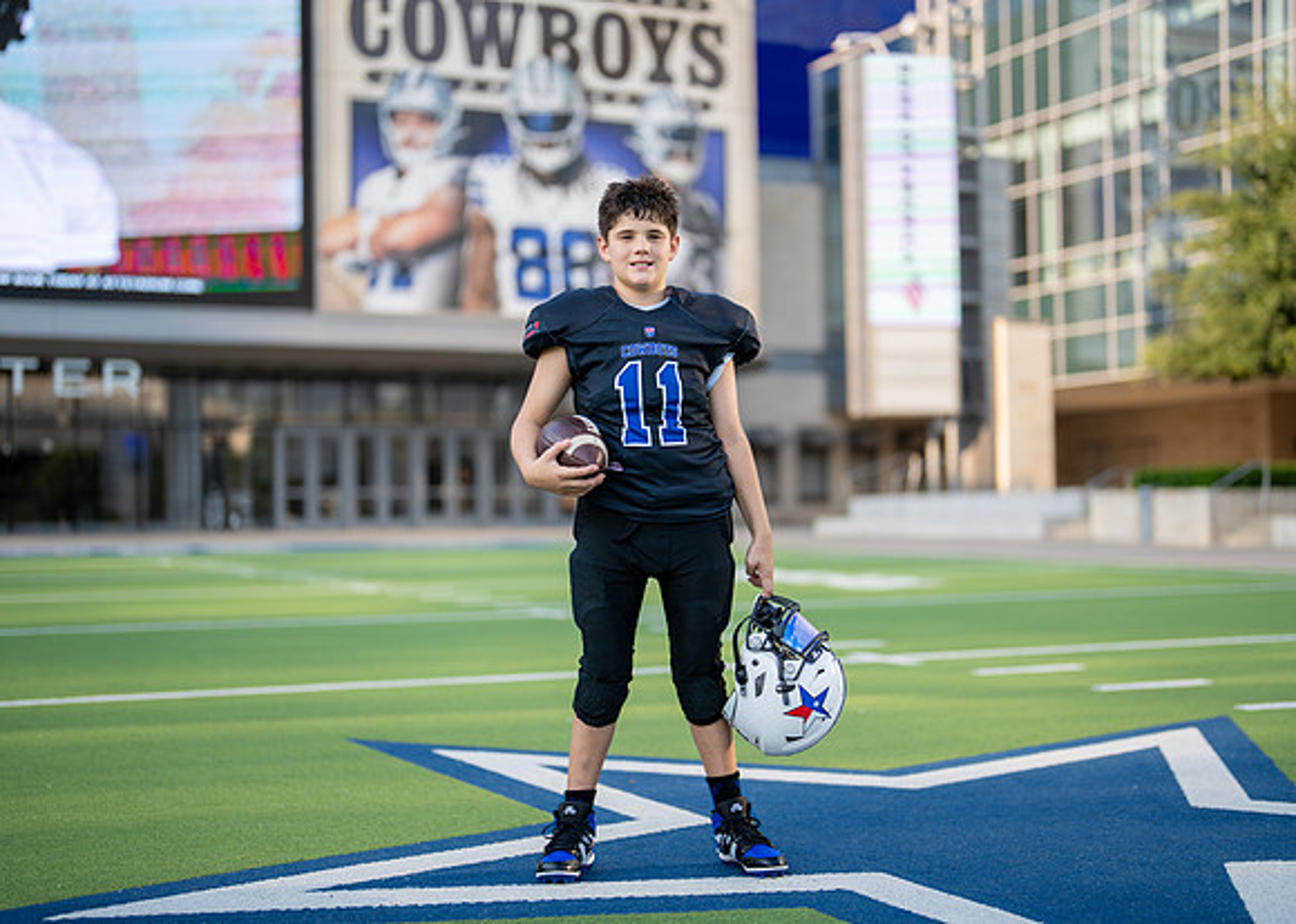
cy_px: 458
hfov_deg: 35.5
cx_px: 664
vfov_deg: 25.7
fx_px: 2025
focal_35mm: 55
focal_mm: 50
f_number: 1.2
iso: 100
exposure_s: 1/2500
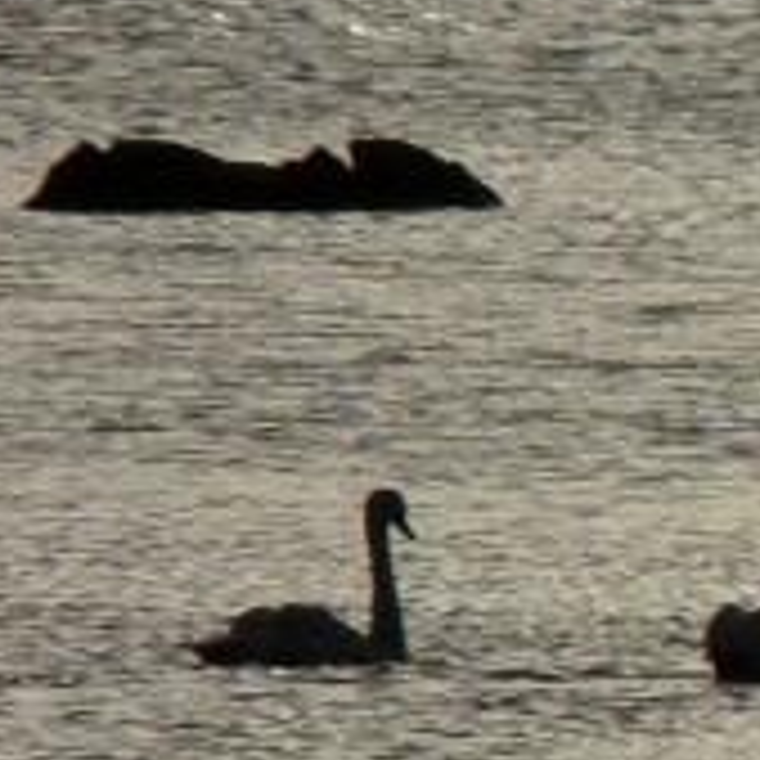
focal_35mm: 1866
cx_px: 1327
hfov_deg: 0.9
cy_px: 508
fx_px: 46350
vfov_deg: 0.9
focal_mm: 86.4
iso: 125
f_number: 8
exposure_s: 1/1300
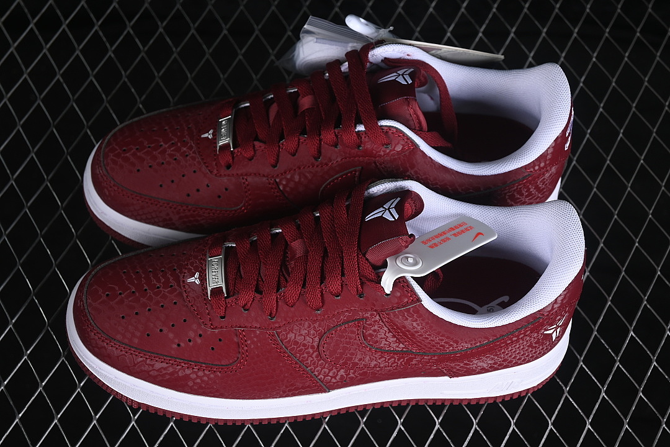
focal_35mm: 75
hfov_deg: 27.0
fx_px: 1396
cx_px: 335
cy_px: 224
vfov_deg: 18.2
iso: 160
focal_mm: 50
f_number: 7.1
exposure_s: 1/60
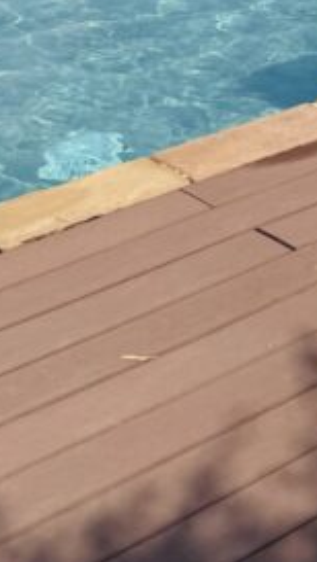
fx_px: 1461
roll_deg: -0.7
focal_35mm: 98
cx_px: 776
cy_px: -397
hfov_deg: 10.5
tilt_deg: -3.4
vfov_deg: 18.1
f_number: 1.78
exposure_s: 1/7092
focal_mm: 6.76
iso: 80
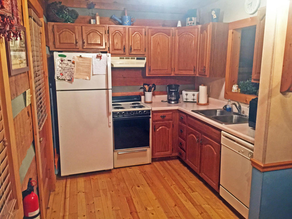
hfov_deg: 61.7
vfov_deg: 48.2
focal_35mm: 29
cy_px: 110
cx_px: 146
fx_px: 245
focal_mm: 4.15
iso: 125
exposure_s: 1/10
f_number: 2.2
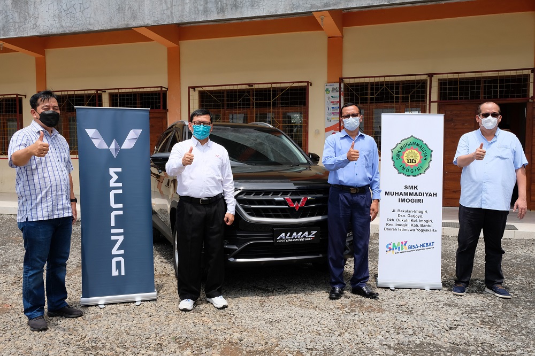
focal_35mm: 31
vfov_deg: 42.3
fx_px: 461
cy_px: 178
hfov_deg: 60.3
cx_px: 268
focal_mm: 20.5
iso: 400
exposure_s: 1/600
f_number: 8
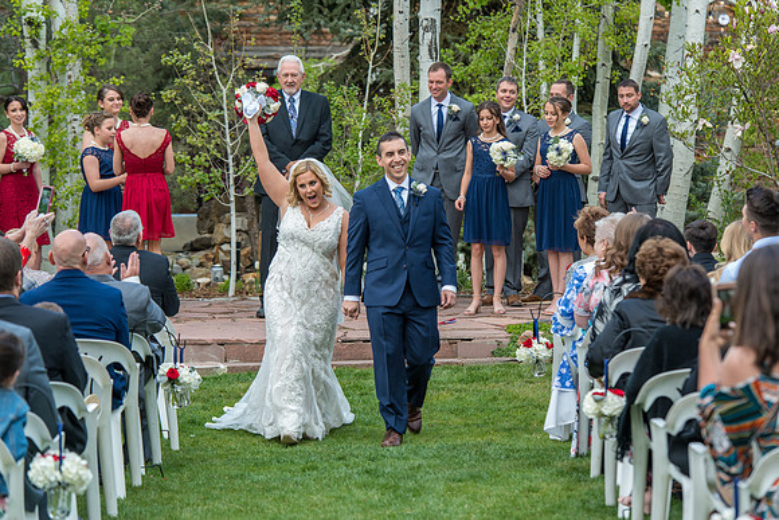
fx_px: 2814
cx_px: 390
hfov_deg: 15.8
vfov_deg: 10.6
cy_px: 260
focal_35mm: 130
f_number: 5
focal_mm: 130
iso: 400
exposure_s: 1/200
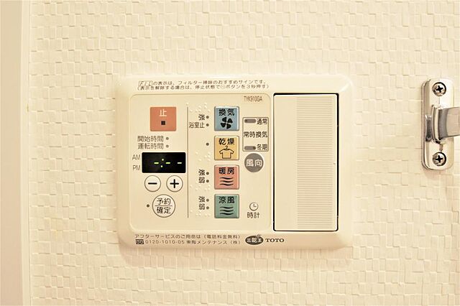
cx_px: 230
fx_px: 383
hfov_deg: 62.0
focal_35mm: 30
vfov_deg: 43.6
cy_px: 153
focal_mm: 20
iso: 200
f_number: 4.5
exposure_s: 1/40
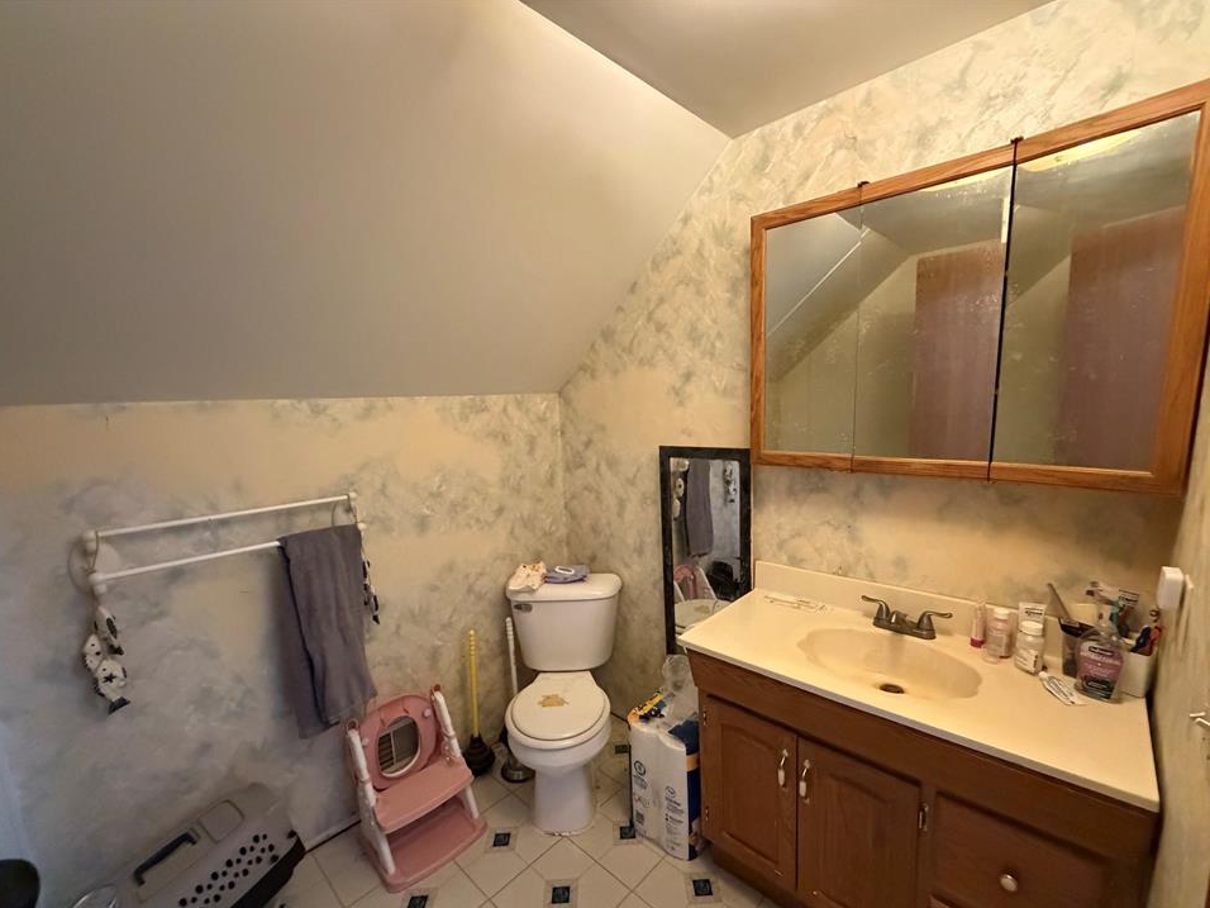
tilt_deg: -8.5
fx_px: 524
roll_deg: +2.4
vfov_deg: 81.6
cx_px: 613
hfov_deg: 98.2
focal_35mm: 15
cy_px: 484
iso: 1000
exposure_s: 1/60
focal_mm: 2.22
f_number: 2.2
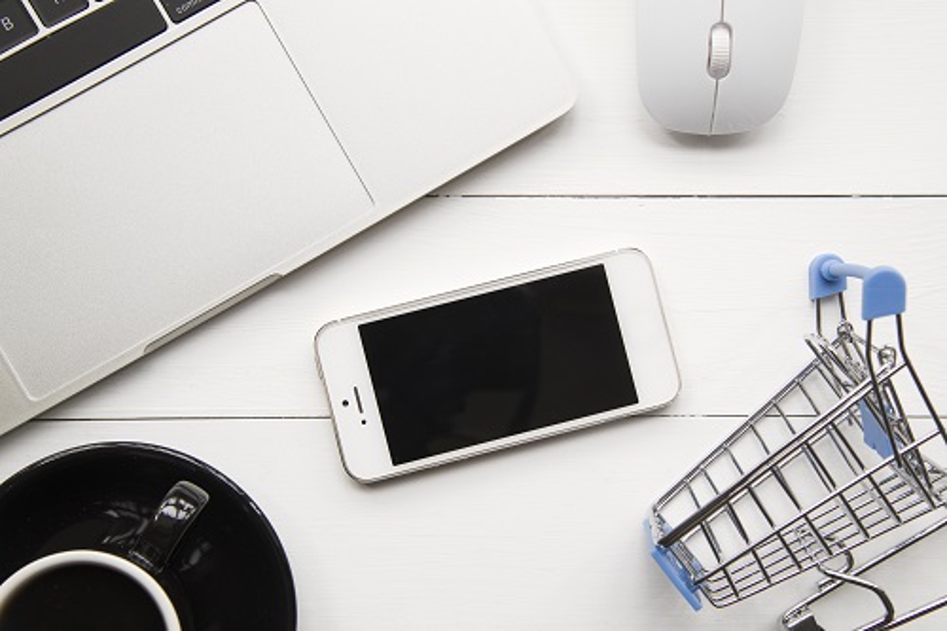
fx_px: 1315
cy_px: 316
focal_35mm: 50
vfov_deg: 27.0
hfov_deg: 39.6
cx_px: 474
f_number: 9
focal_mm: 50
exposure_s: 1/10
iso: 100
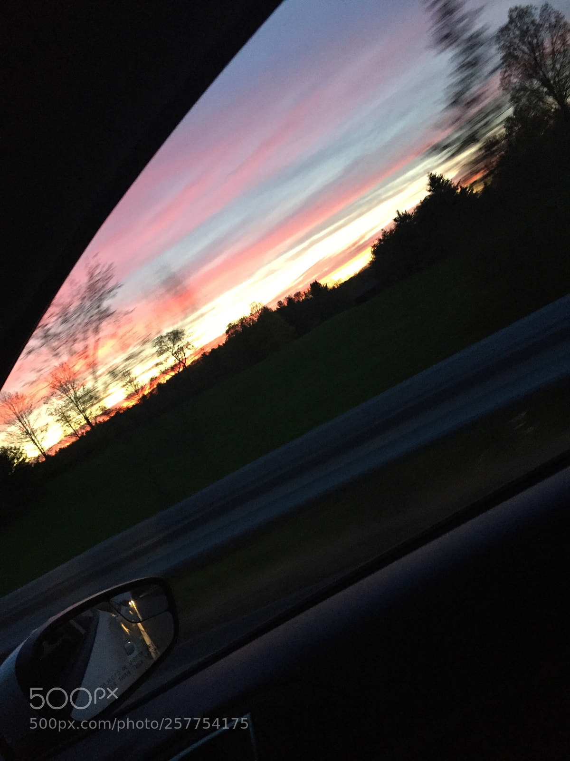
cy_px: 380
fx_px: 637
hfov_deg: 48.2
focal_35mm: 29
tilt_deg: +1.0
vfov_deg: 61.7
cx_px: 285
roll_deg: +28.5
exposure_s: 1/30
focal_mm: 4.15
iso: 160
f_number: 2.2
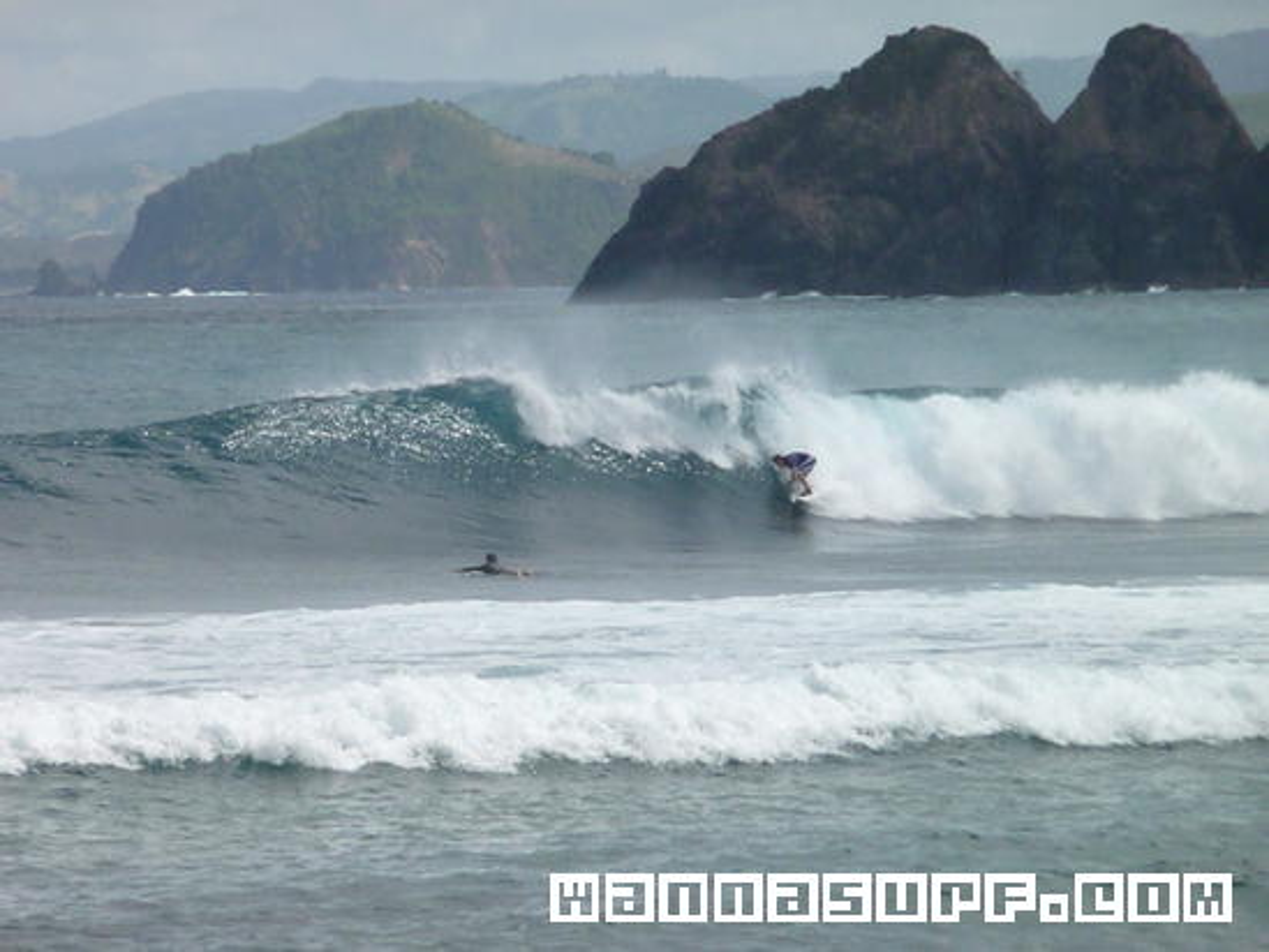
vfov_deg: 5.3
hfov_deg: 7.1
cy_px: 476
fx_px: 10267
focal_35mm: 280
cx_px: 634
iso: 500
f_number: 11
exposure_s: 1/800
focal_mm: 47
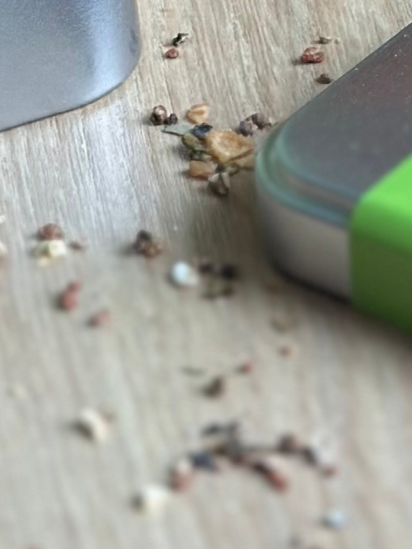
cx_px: 538
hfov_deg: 5.8
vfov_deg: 7.5
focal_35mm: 255
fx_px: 4048
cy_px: -553
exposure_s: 1/60
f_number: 1.78
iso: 160
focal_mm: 6.86
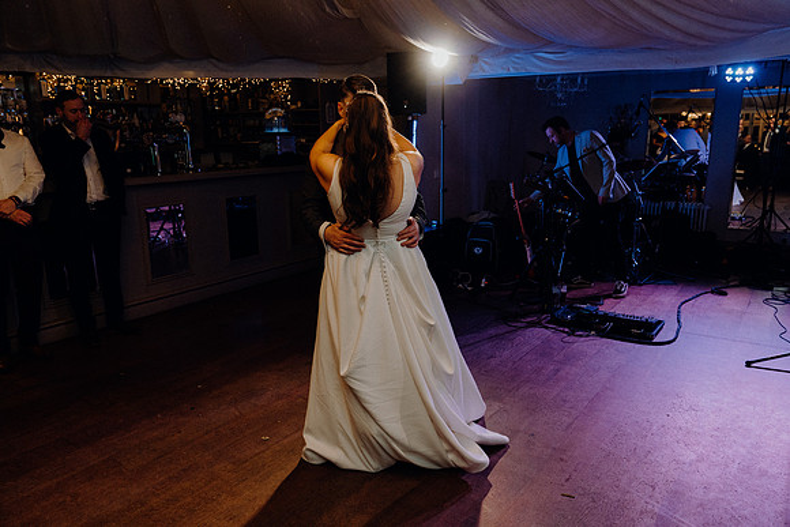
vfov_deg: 49.6
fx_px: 571
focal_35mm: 26
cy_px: 264
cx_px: 395
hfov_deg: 69.4
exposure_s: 1/160
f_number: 3.5
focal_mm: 26
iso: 2500
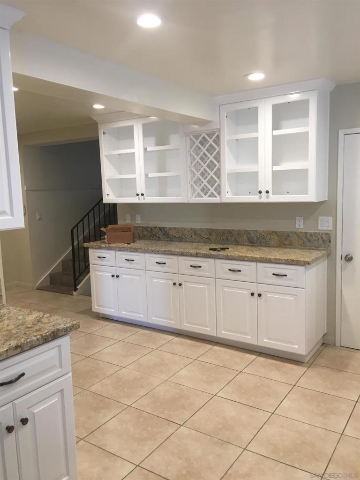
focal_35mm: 29
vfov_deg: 61.7
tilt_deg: -6.1
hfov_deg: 48.2
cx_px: 180
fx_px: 402
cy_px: 240
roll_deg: +1.5
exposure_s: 1/30
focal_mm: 4.15
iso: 50
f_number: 2.2
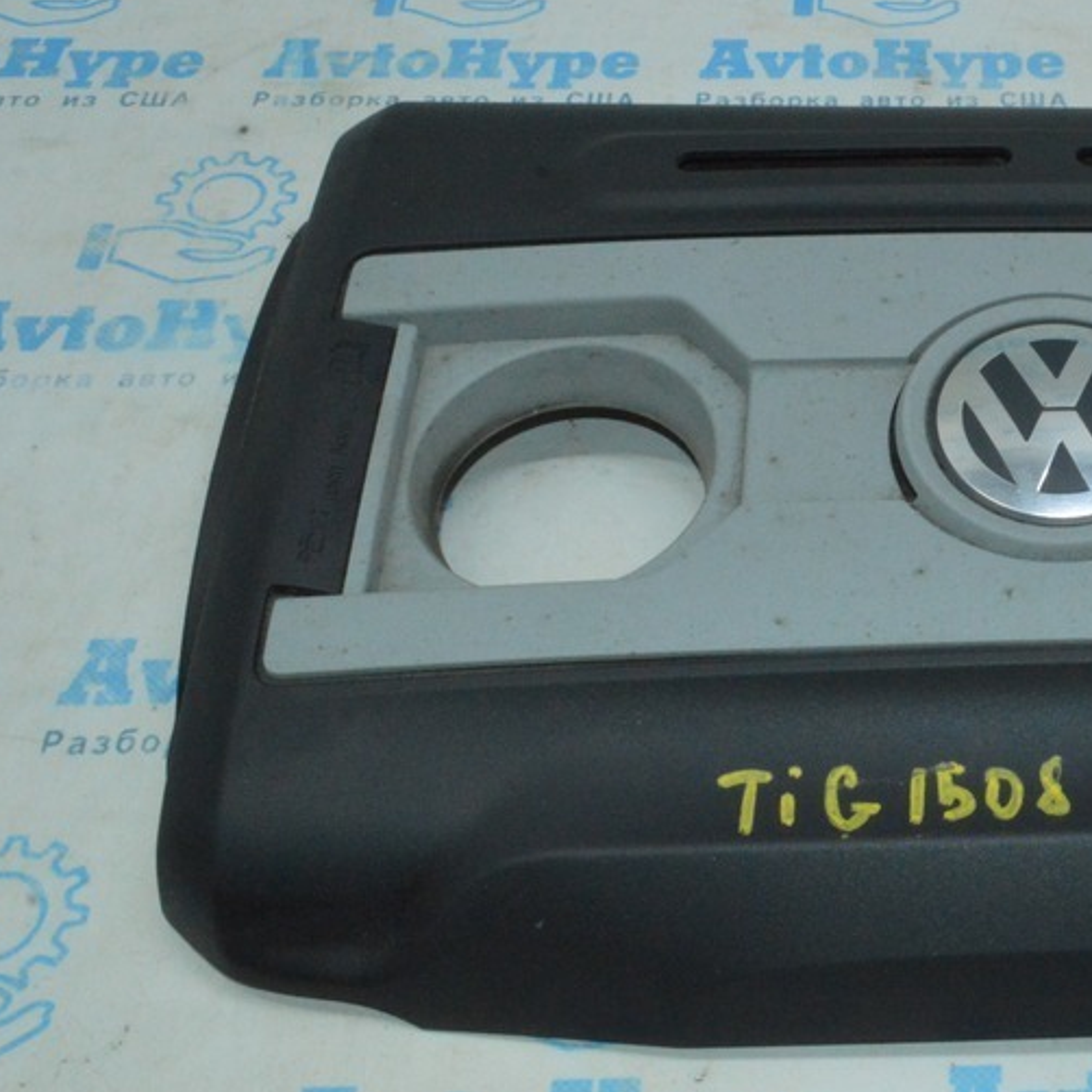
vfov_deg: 32.7
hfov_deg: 30.8
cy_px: 440
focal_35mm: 52
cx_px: 1044
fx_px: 1856
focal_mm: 20
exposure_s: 1/50
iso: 4500
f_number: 25
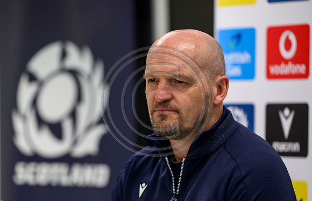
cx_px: 146
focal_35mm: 228
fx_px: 1957
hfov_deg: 9.1
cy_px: 118
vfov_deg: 5.9
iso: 4000
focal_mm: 200
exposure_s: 1/400
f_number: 3.5
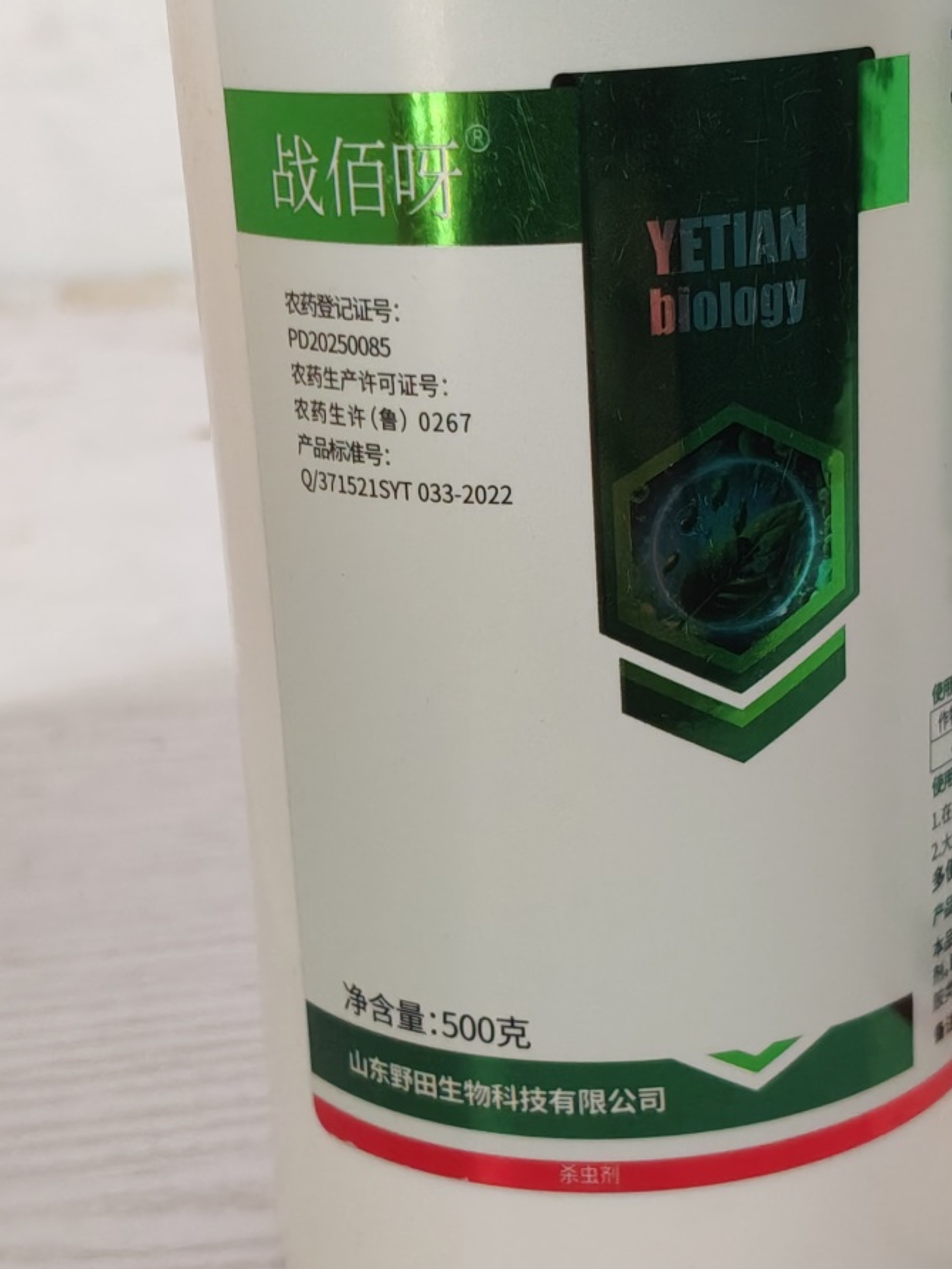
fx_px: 2237
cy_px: 568
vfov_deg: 31.7
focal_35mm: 61
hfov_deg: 24.0
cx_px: 541
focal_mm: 4.84
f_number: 1.88
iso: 1070
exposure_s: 1/100
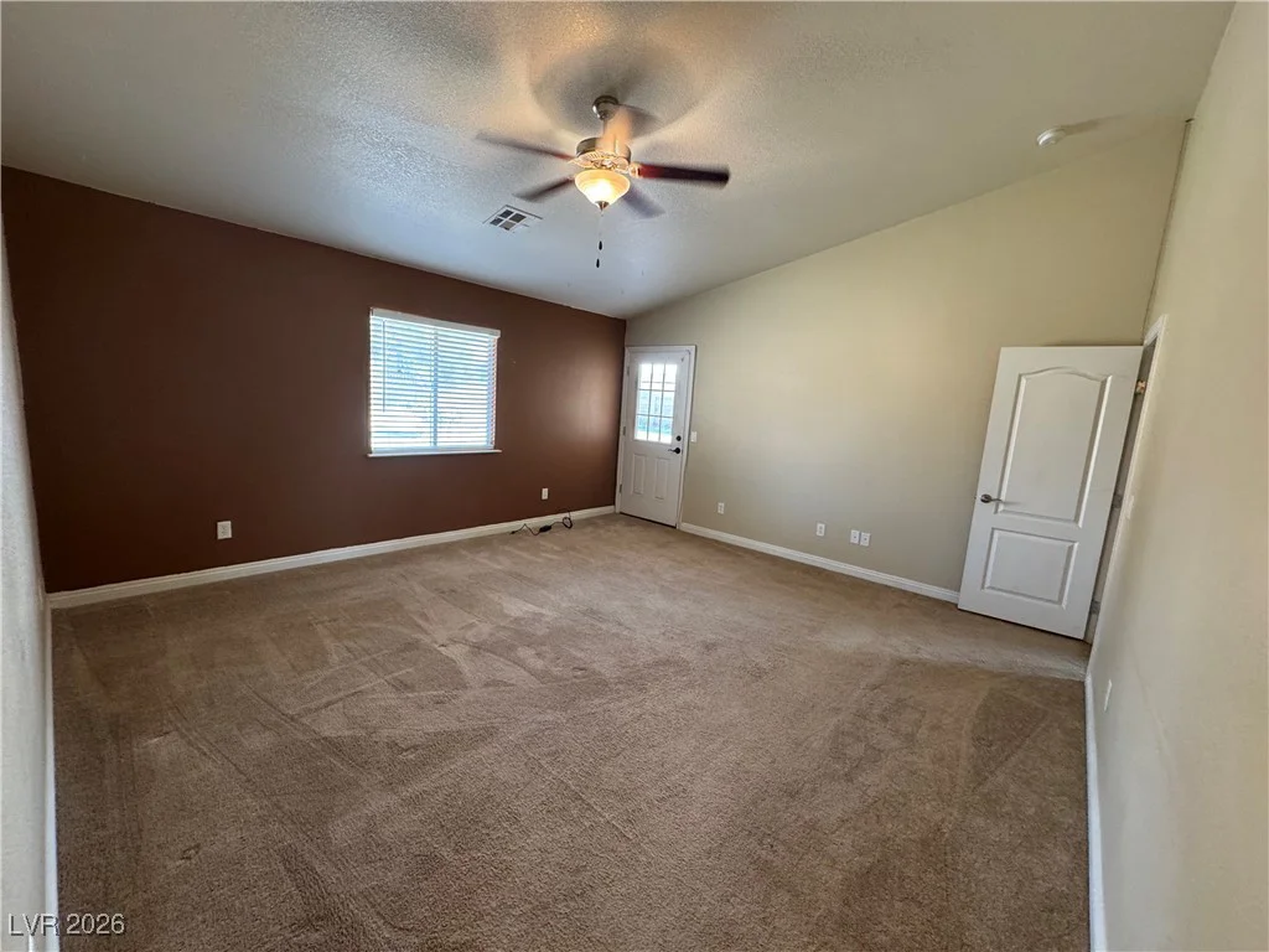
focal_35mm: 14
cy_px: 476
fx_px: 513
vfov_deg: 85.7
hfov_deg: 102.1
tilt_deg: -7.0
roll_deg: -4.2
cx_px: 634
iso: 250
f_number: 2.2
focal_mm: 2.22
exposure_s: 1/60
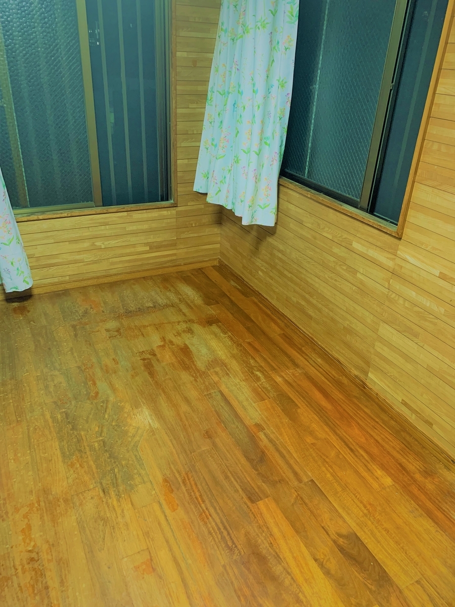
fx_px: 456
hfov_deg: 53.1
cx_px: 228
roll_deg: -3.0
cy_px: 304
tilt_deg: -27.8
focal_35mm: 26
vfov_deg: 67.3
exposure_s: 1/42
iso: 320
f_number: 1.8
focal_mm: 4.25
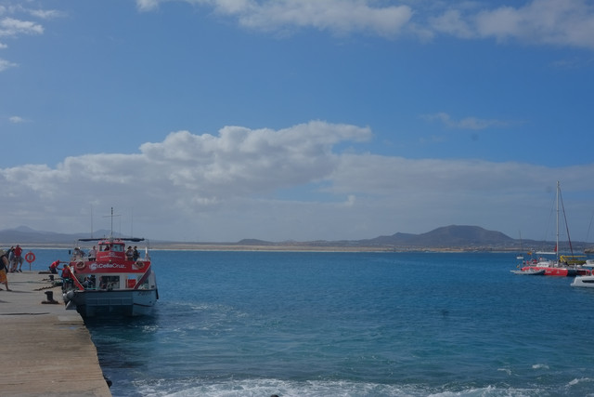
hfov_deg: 47.4
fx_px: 677
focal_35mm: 41
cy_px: 198
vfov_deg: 32.6
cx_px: 297
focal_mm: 27
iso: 200
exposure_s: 1/420
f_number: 14
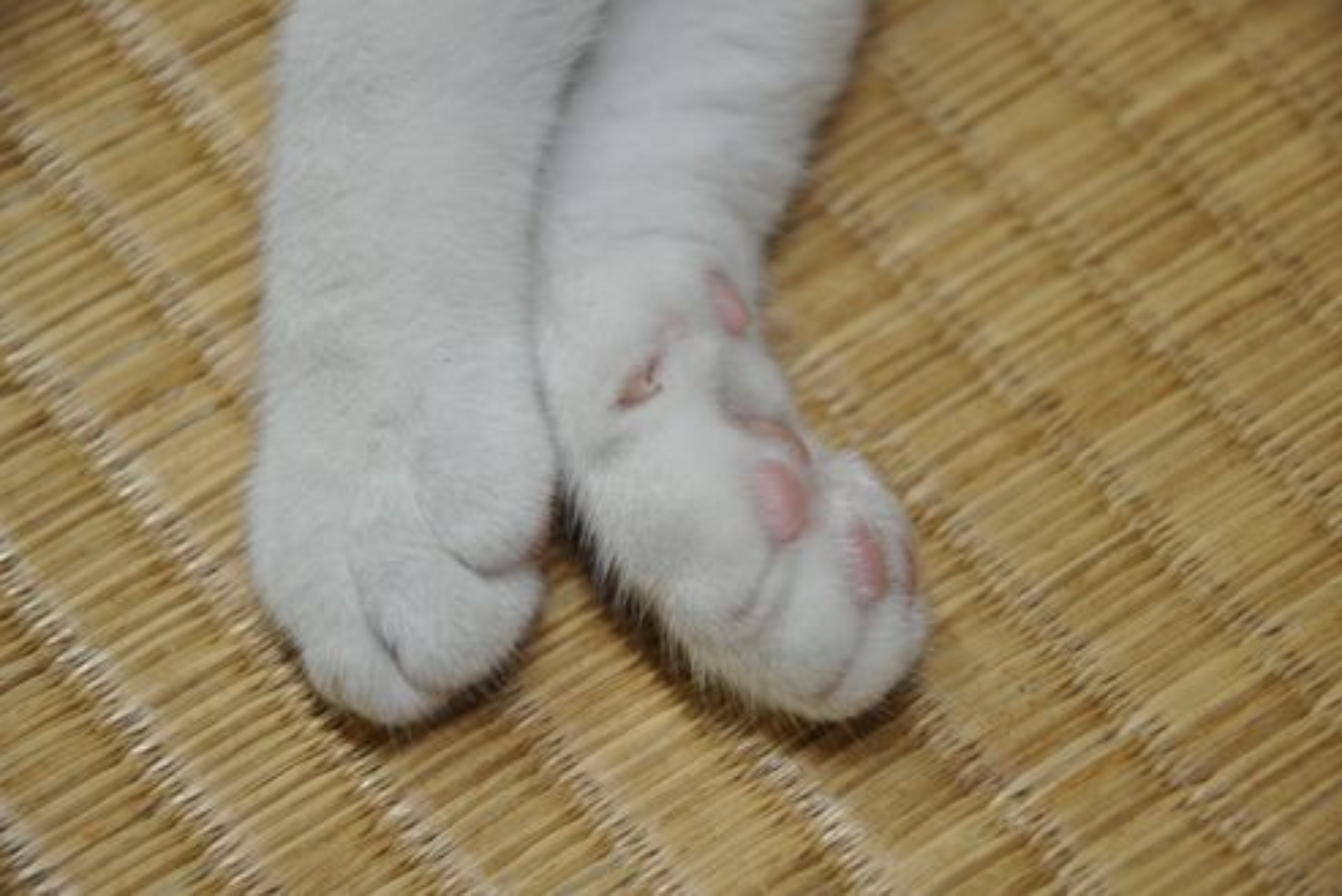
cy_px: 447
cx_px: 678
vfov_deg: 8.6
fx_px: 5947
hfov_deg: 12.9
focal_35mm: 160
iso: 800
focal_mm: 105
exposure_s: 1/10
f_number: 5.6
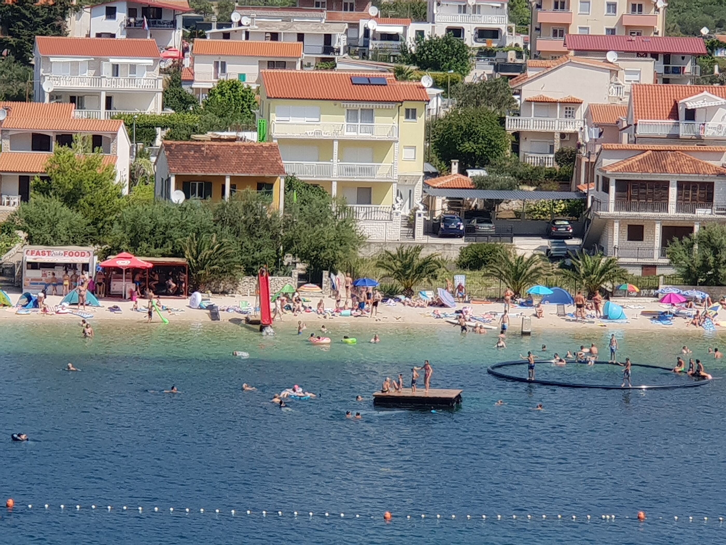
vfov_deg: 28.0
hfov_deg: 36.8
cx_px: 363
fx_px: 1091
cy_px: 272
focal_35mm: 52
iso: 25
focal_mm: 6
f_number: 2.4
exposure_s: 1/827
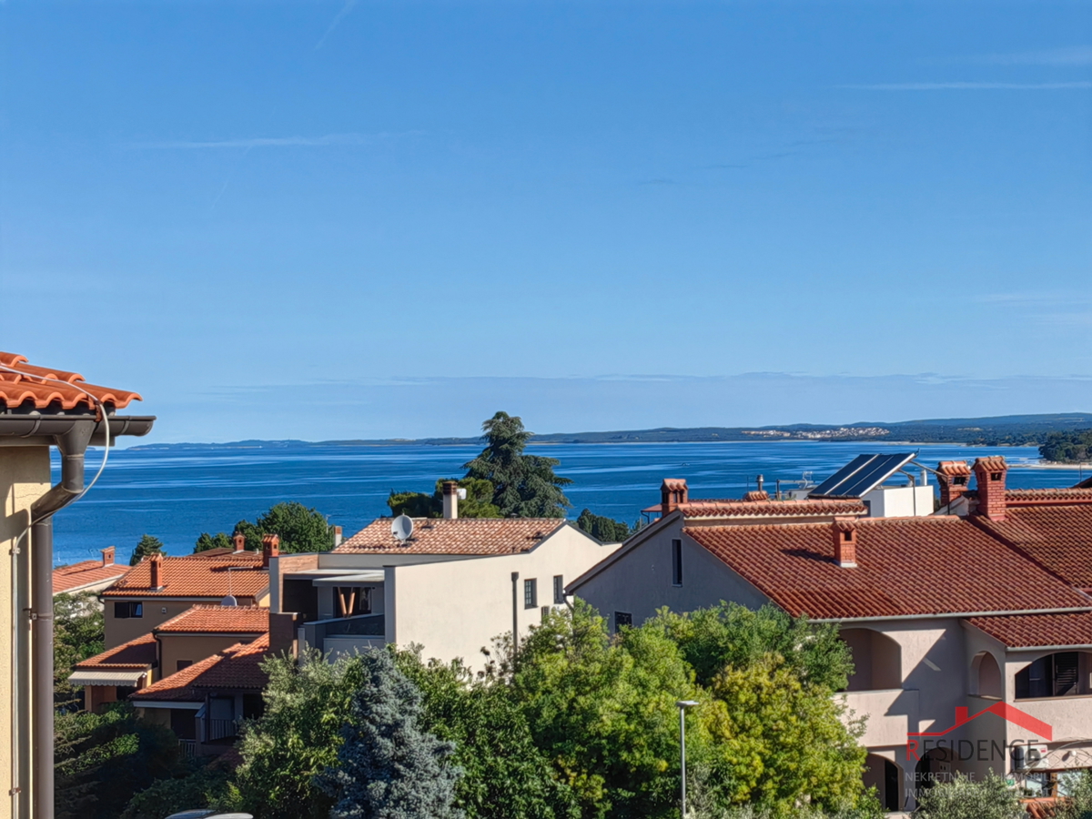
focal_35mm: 84
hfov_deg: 23.3
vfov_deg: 17.6
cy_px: 410
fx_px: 2650
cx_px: 546
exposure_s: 1/4386
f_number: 1.8
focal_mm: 5.54
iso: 80
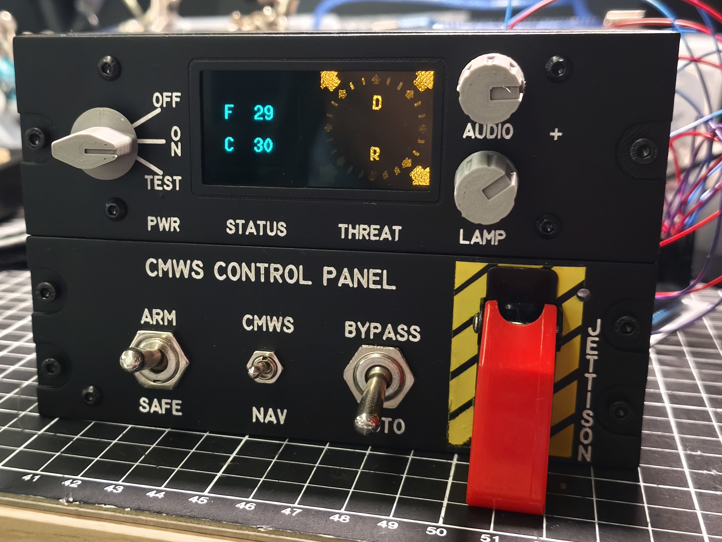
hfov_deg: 38.2
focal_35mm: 50
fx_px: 1043
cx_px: 361
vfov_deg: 29.1
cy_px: 271
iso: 2500
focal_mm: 5.35
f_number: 1.7
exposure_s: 1/25
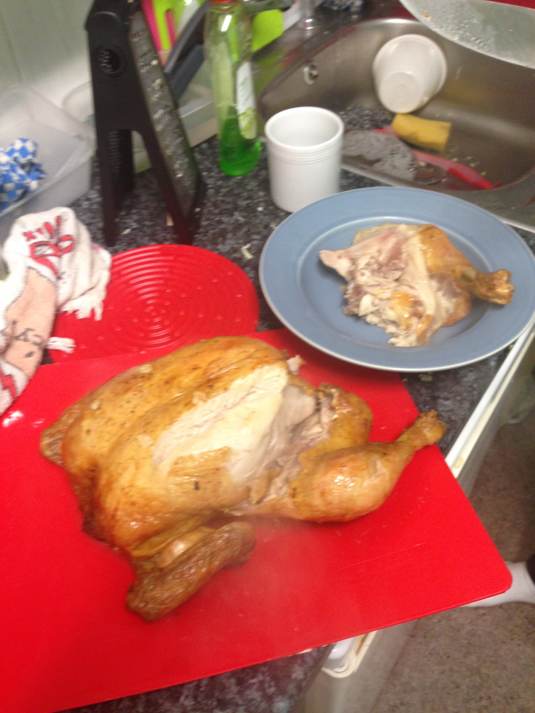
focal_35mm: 33
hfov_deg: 42.9
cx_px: 268
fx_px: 680
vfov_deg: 55.4
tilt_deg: -47.2
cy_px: 356
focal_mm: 4.12
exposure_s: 1/20
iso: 125
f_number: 2.4
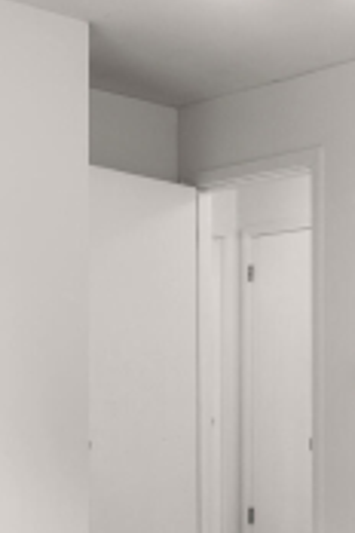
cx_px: 347
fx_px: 1021
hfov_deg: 19.2
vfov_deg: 28.9
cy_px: 380
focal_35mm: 69
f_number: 11
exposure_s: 1/1.67
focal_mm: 16
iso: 400
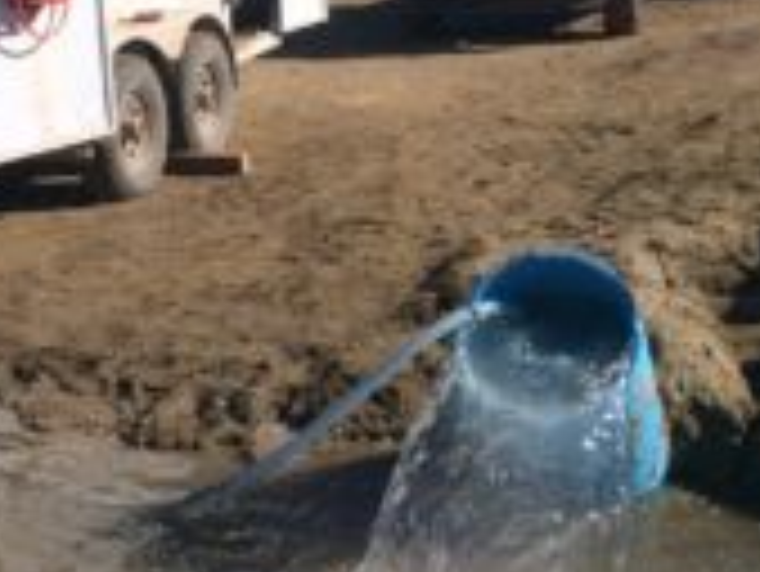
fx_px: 1362
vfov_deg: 23.6
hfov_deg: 30.6
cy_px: 214
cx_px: 180
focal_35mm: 62
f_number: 2.2
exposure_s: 1/3731
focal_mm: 4.12
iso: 50
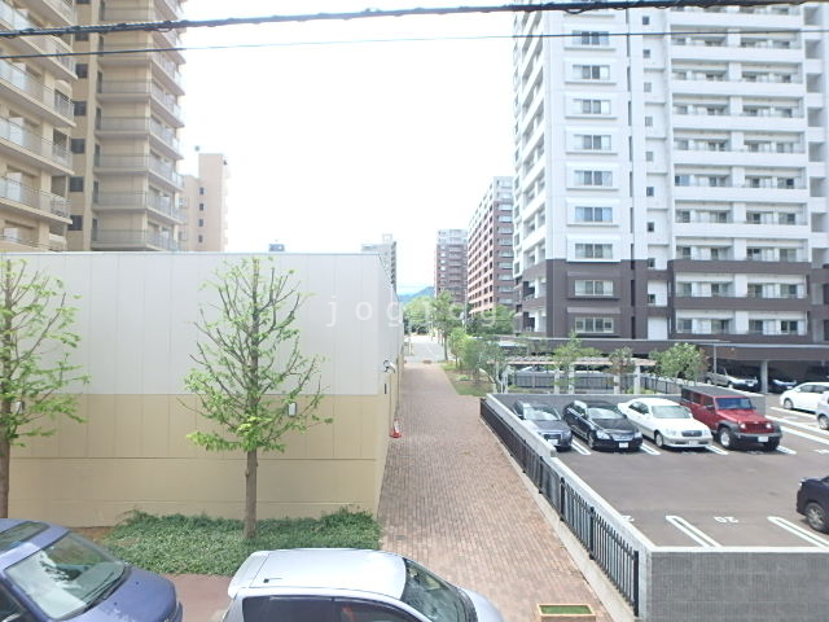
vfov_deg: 63.4
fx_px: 503
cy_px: 311
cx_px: 414
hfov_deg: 79.0
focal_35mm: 21
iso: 125
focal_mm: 3.7
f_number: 3.5
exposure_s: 1/320
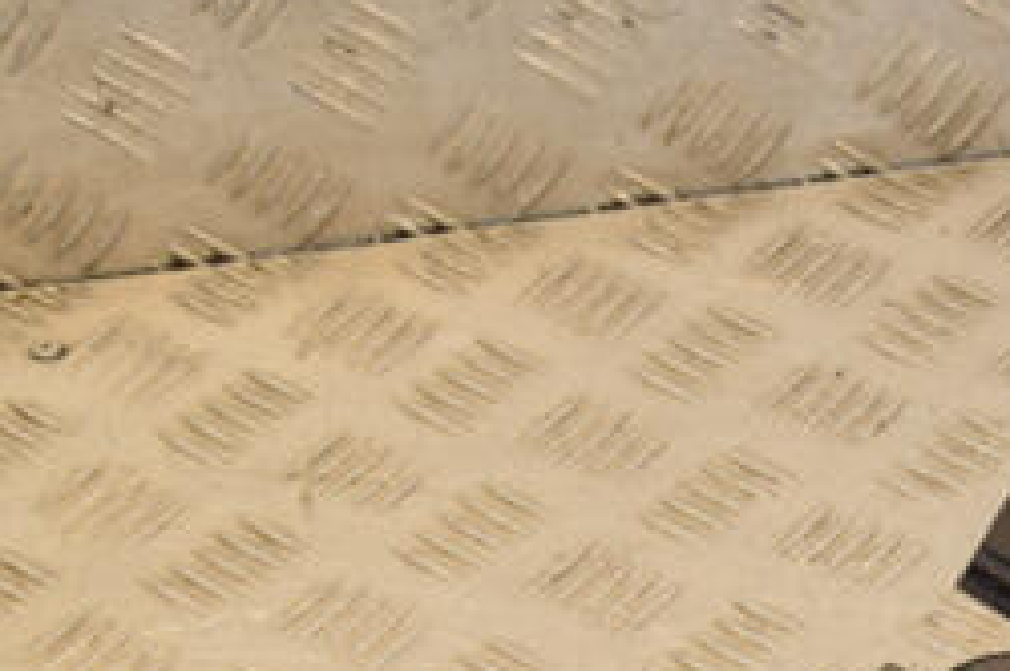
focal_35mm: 126
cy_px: 695
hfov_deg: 15.8
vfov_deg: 10.7
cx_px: 1143
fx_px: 3536
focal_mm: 35
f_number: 9
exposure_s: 1/200
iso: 800
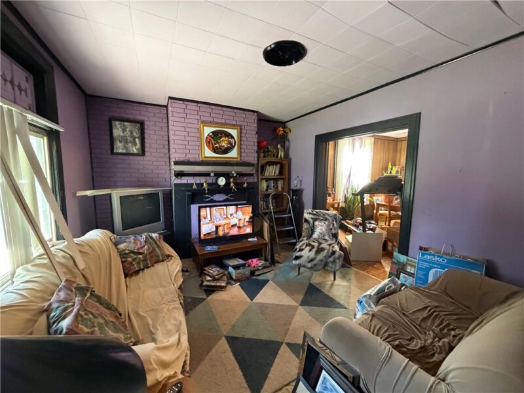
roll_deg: -0.2
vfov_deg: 85.7
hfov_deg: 102.1
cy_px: 196
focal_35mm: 14
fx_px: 212
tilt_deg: -7.0
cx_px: 262
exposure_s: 1/60
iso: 1000
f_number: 2.2
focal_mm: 2.22
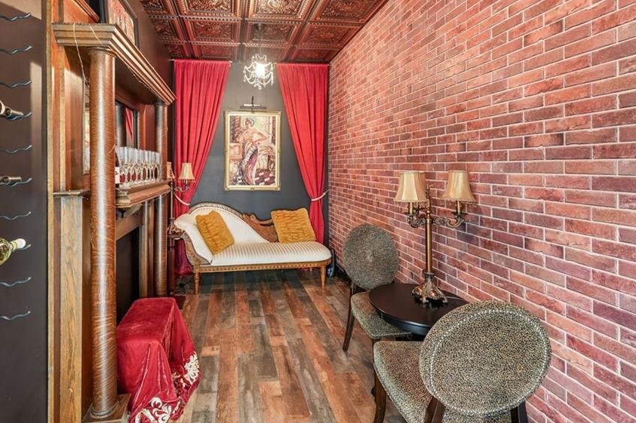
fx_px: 313
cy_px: 172
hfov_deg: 90.1
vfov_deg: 67.6
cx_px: 264
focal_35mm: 18
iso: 640
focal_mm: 14.6
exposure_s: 2
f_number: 8
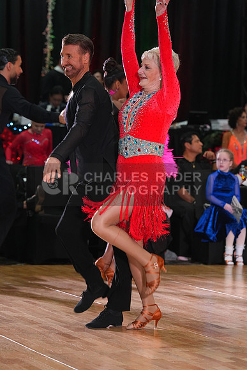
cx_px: 124
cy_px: 185
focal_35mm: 148
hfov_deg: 9.3
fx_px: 1522
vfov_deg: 13.9
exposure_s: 1/200
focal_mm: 148
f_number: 5
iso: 2500
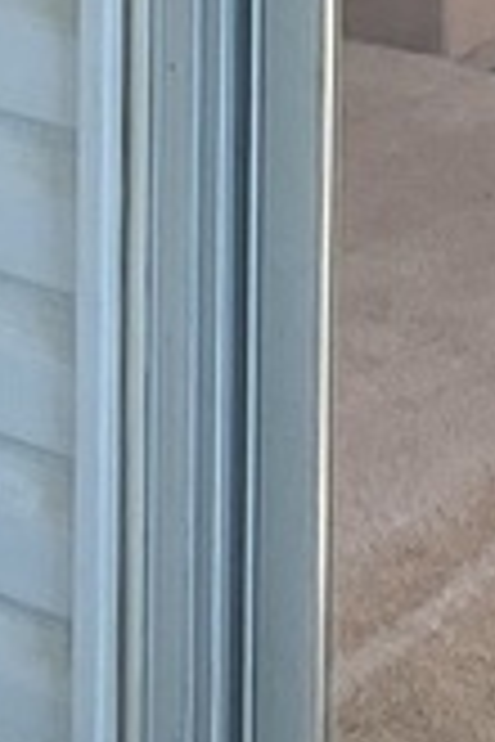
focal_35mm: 198
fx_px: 4083
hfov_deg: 6.9
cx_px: 198
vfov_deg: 9.7
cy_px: -688
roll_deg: +0.5
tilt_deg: -6.8
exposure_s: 1/120
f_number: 1.8
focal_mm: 3
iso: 25
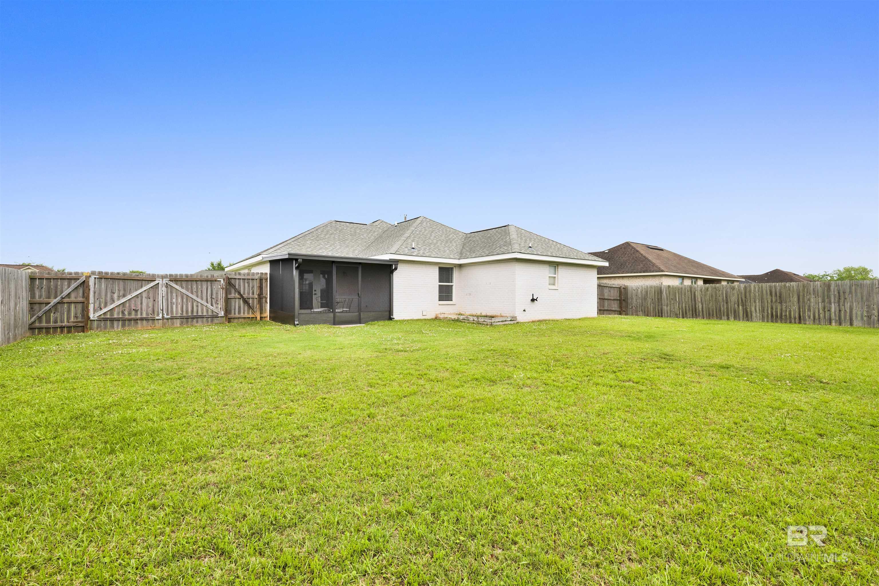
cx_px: 440
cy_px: 293
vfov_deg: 75.5
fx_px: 378
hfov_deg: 98.5
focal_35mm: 16
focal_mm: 15.5
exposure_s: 1/200
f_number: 11
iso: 400
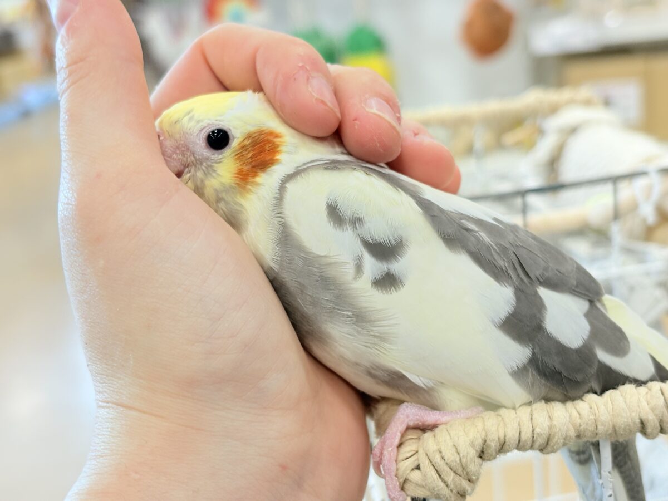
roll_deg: +8.0
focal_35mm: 52
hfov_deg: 36.8
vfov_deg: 28.0
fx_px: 1003
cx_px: 334
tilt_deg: -14.7
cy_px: 250
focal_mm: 5.96
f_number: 1.6
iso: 40
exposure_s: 1/50
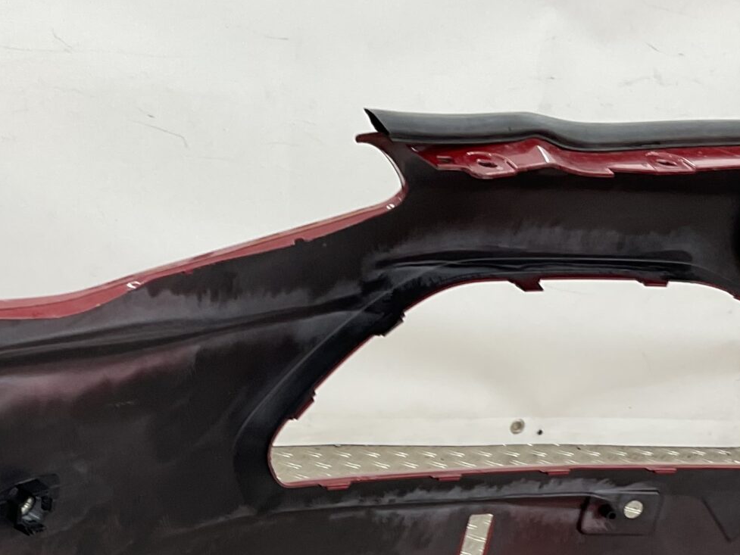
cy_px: 653
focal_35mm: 76
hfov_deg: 25.5
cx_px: 229
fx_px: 1625
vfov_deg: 18.4
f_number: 1.8
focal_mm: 3
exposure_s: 1/100
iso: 25
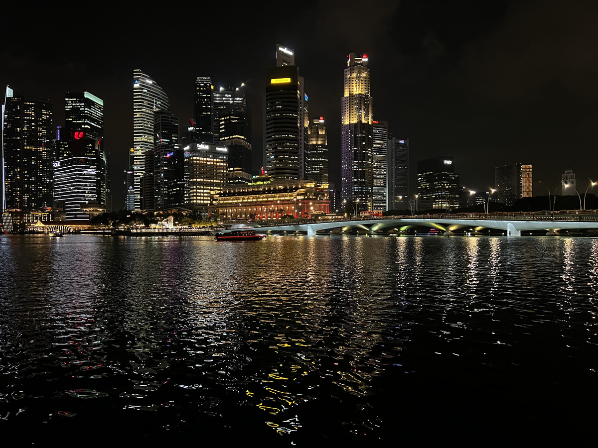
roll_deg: +0.5
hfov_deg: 67.3
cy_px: 224
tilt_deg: +0.2
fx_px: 449
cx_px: 299
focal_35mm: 26
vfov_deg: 53.1
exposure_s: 1/36
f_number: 1.5
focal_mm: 5.7
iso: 640
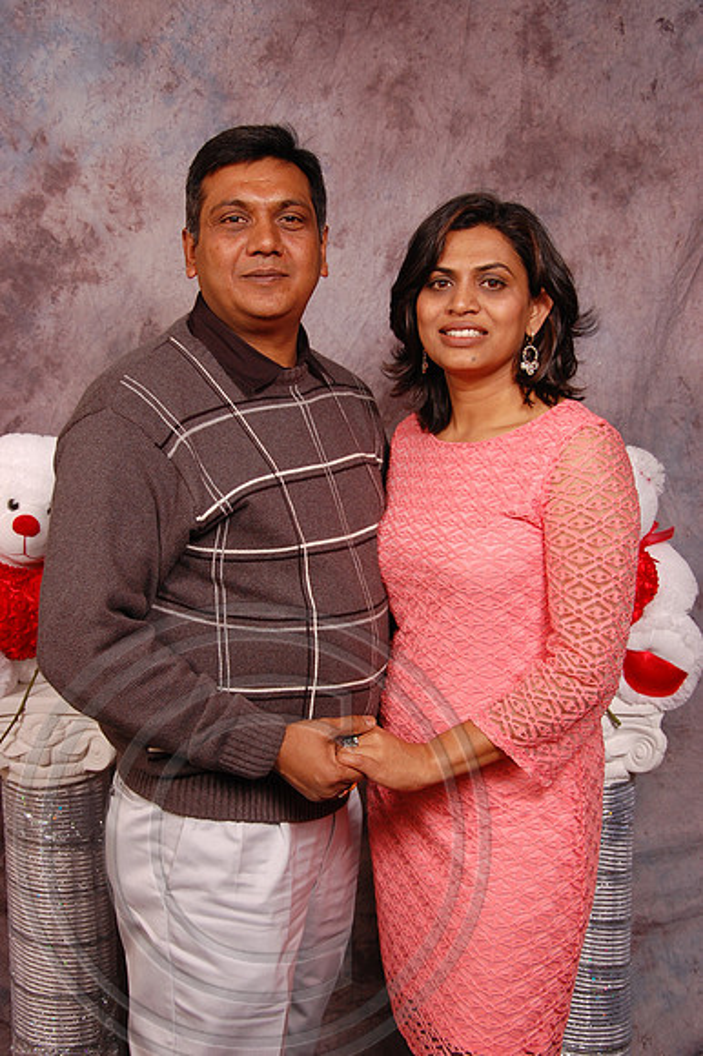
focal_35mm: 52
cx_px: 352
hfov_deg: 25.7
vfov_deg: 37.9
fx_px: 1540
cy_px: 528
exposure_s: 1/200
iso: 400
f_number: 5.6
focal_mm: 35
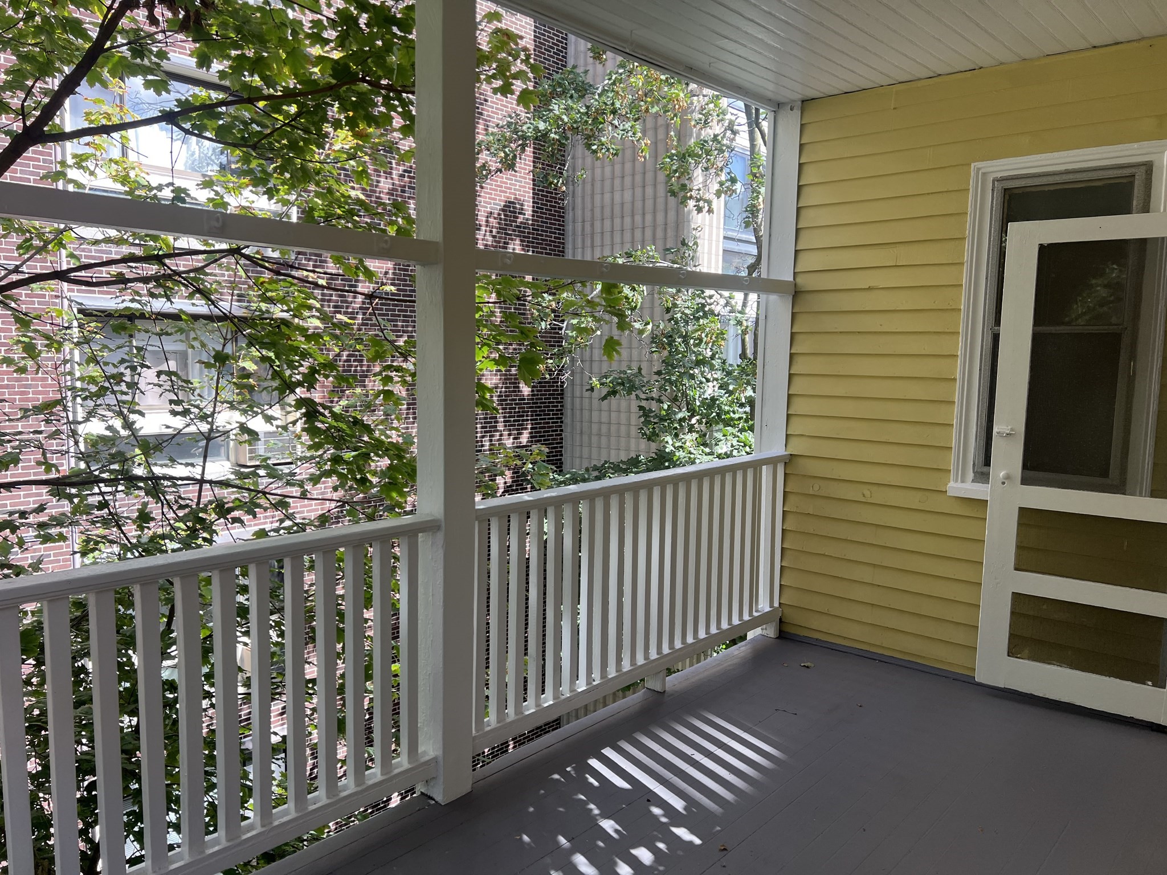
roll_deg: -0.2
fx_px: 877
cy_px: 438
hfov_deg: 67.3
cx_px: 584
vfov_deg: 53.1
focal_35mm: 26
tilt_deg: -5.1
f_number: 1.5
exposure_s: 1/466
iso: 50
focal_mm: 5.7
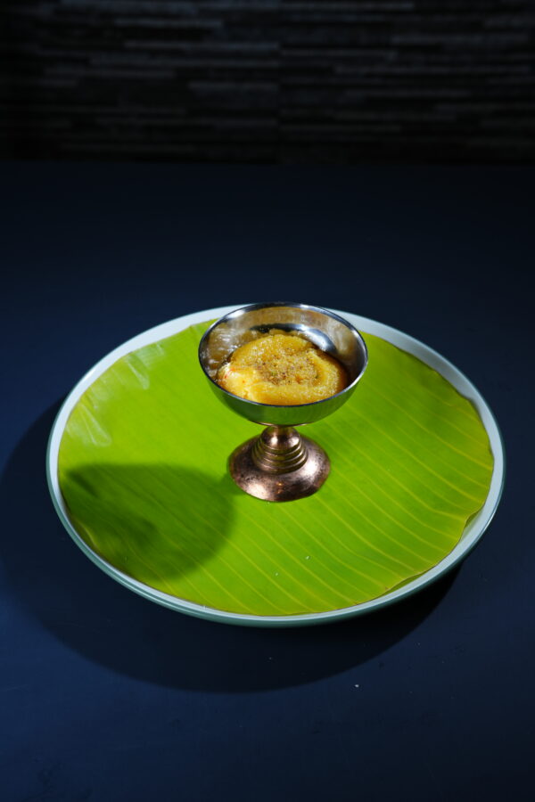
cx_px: 268
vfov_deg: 39.6
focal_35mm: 50
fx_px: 1114
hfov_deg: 27.0
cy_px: 401
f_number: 7.1
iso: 320
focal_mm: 50
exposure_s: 1/100
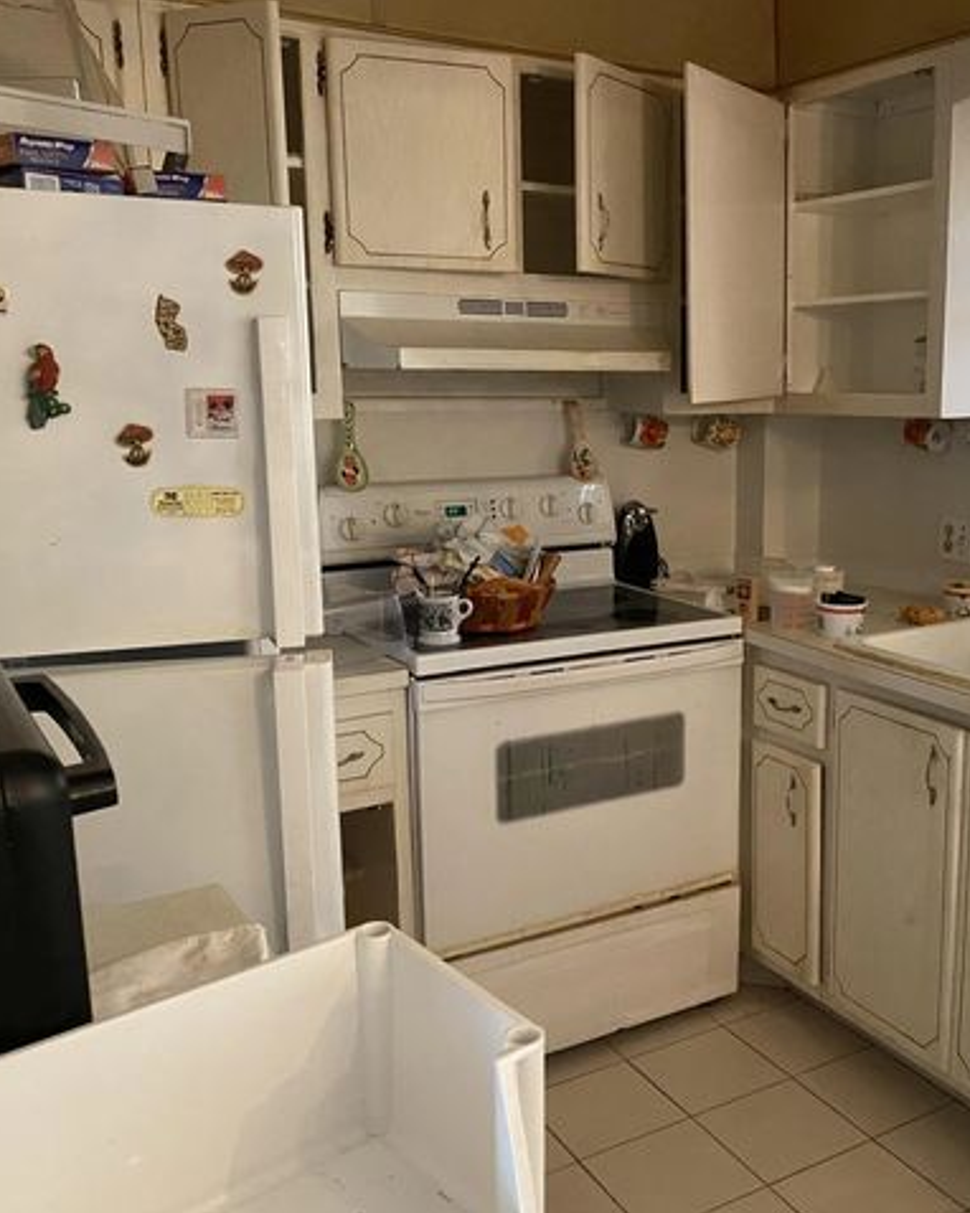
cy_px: 606
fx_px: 1221
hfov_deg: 42.2
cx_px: 711
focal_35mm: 34
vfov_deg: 52.9
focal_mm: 4.25
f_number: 1.8
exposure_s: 1/60
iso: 400
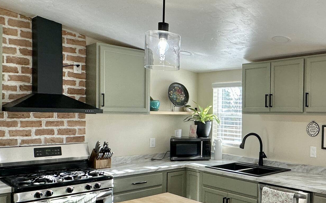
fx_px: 320
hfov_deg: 49.5
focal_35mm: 36
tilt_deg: +0.4
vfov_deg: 35.2
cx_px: 278
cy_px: 119
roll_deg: -0.9
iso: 64
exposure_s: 1/120
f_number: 2.2
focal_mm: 2.22
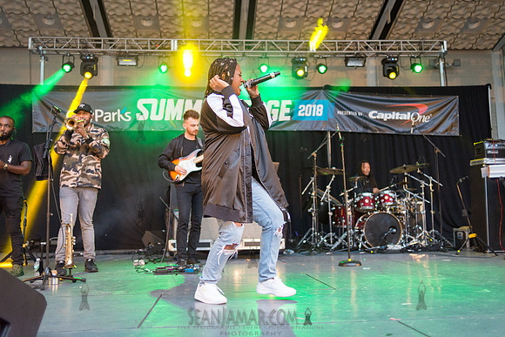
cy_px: 168
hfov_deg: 53.1
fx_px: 505
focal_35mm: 36
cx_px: 252
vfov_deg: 36.9
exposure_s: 1/640
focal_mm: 35
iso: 2500
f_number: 2
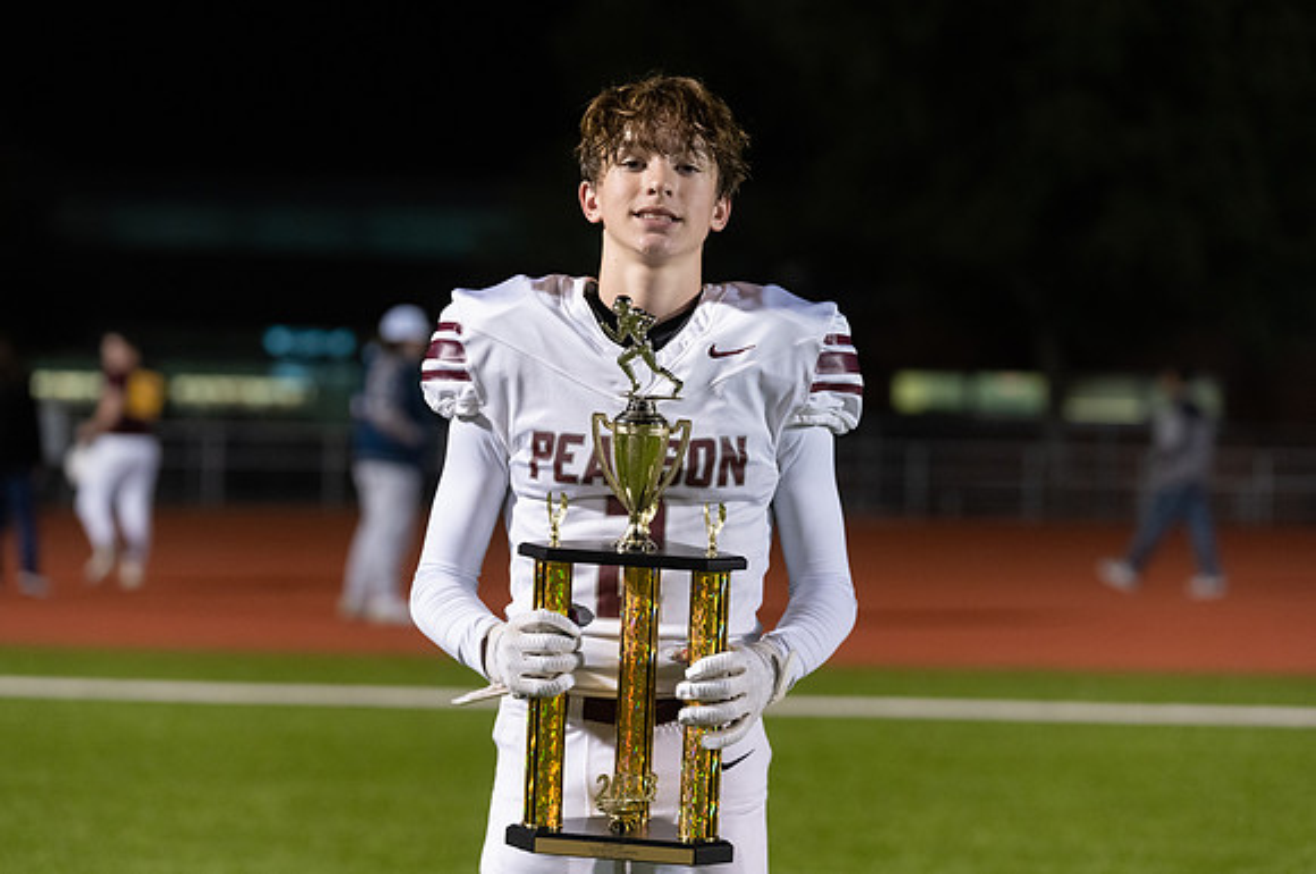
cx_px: 658
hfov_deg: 17.2
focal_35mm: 119
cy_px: 437
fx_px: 4353
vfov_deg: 11.5
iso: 4000
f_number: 3.5
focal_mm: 113
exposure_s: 1/320
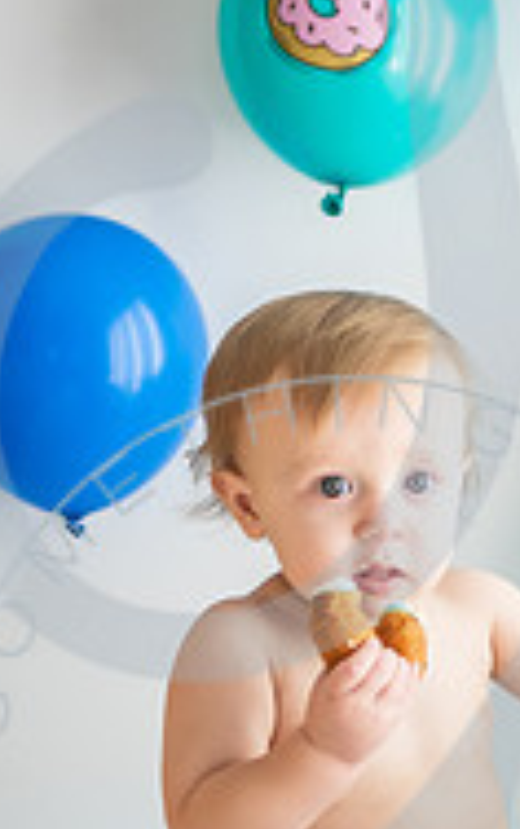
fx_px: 2645
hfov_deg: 11.1
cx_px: 555
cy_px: 450
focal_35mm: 117
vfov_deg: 17.8
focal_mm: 48
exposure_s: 1/200
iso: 320
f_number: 2.8
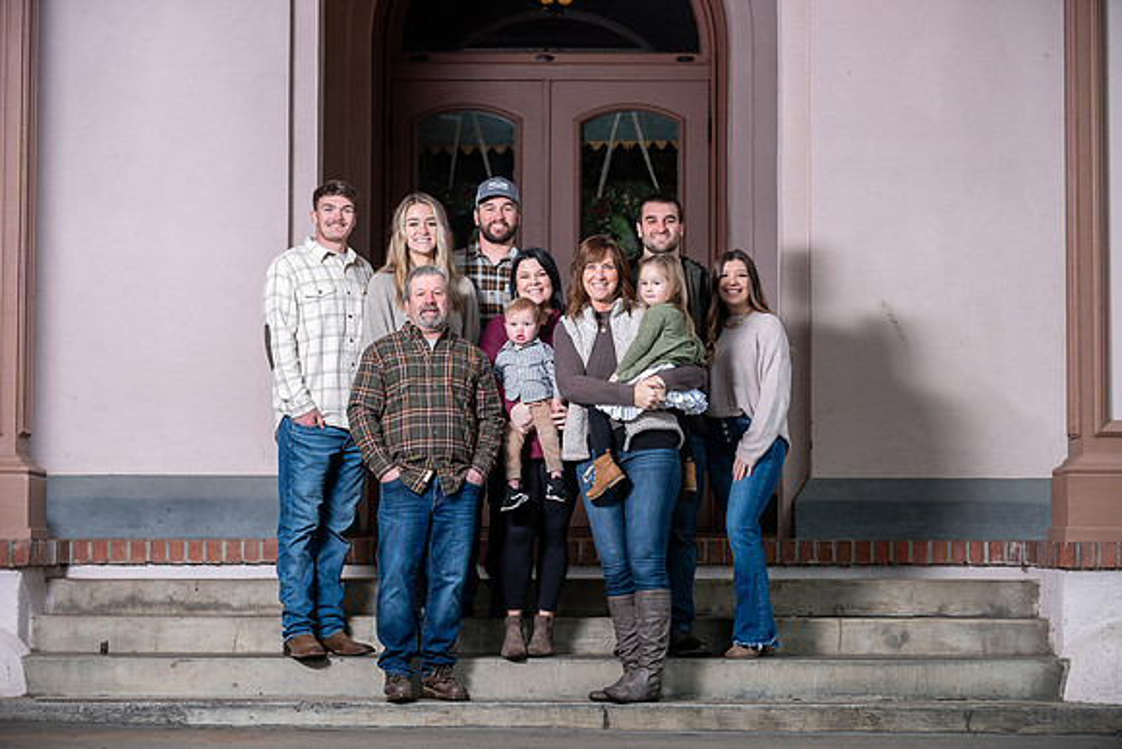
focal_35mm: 102
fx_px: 3180
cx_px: 561
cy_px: 374
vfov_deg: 13.4
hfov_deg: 20.0
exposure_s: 1/125
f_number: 4
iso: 200
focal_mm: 102
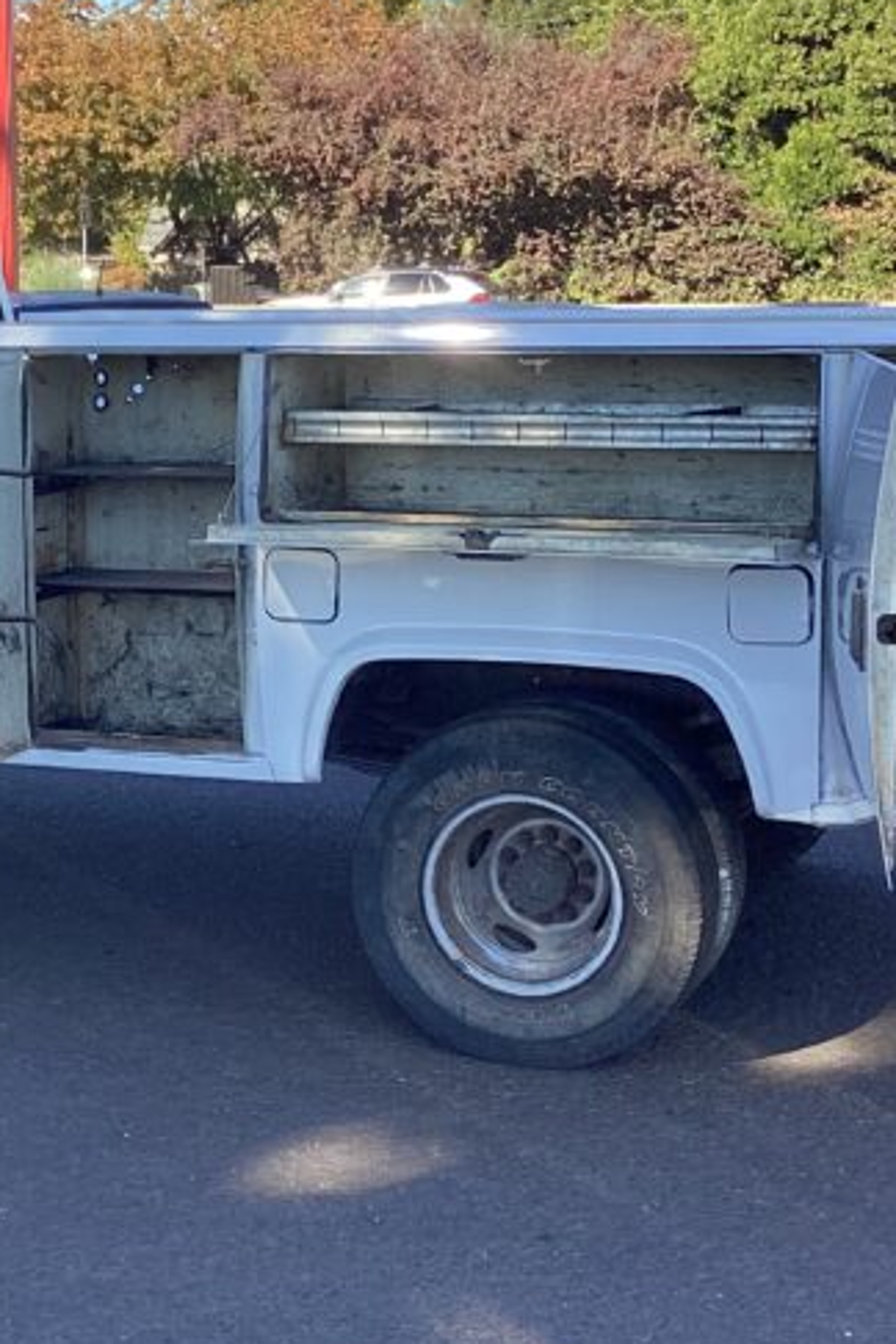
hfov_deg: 19.8
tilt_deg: -9.1
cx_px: 147
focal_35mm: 68
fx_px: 2538
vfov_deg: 29.6
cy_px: 584
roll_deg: +1.4
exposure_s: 1/302
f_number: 2.4
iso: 25
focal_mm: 3.3
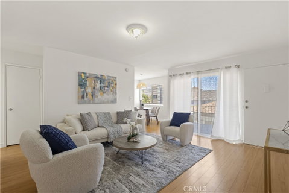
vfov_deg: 73.8
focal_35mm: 16
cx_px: 144
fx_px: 129
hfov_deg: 96.7
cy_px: 96
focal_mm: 16
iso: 320
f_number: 7.1
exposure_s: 1/1.67
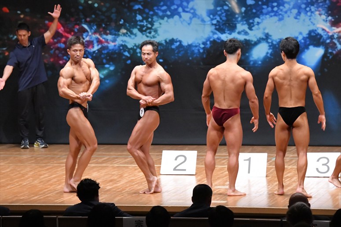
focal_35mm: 202
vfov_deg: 6.8
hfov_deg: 10.2
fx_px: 1912
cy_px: 114
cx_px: 170
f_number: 5.6
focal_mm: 135
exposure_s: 1/400
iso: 10000
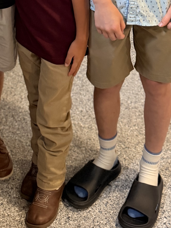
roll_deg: -0.7
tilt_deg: -16.2
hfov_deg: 18.8
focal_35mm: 78
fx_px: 514
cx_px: 45
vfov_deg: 22.3
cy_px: -71
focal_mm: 6.76
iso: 640
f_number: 1.78
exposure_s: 1/59
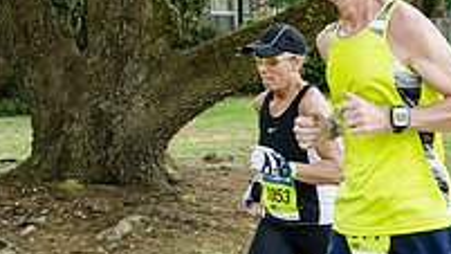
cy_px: 128
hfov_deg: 18.3
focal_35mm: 113
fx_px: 1351
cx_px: 487
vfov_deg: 10.7
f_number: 5
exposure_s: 1/400
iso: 800
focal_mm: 25
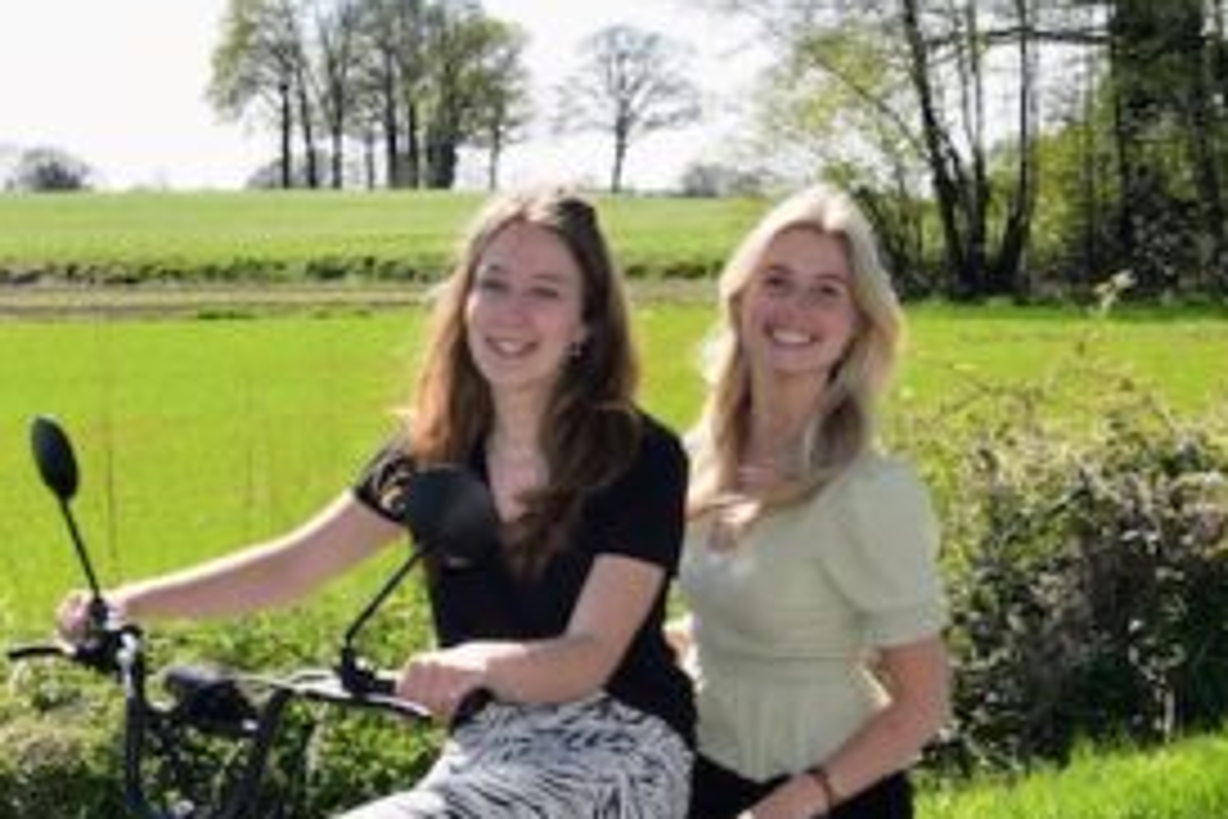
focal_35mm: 79
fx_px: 2695
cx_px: 162
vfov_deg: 17.0
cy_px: 774
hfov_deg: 25.0
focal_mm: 20
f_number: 9
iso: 100
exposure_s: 1/200
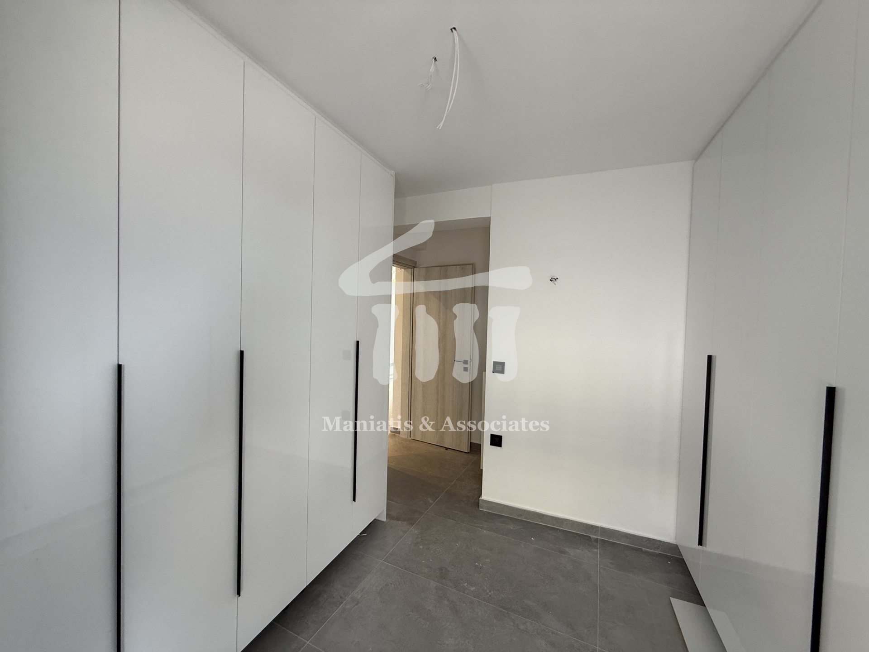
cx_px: 434
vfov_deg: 85.7
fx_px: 351
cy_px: 326
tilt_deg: -0.2
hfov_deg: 102.1
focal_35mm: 14
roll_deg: -2.1
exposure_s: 1/99
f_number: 2.2
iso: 125
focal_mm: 2.22
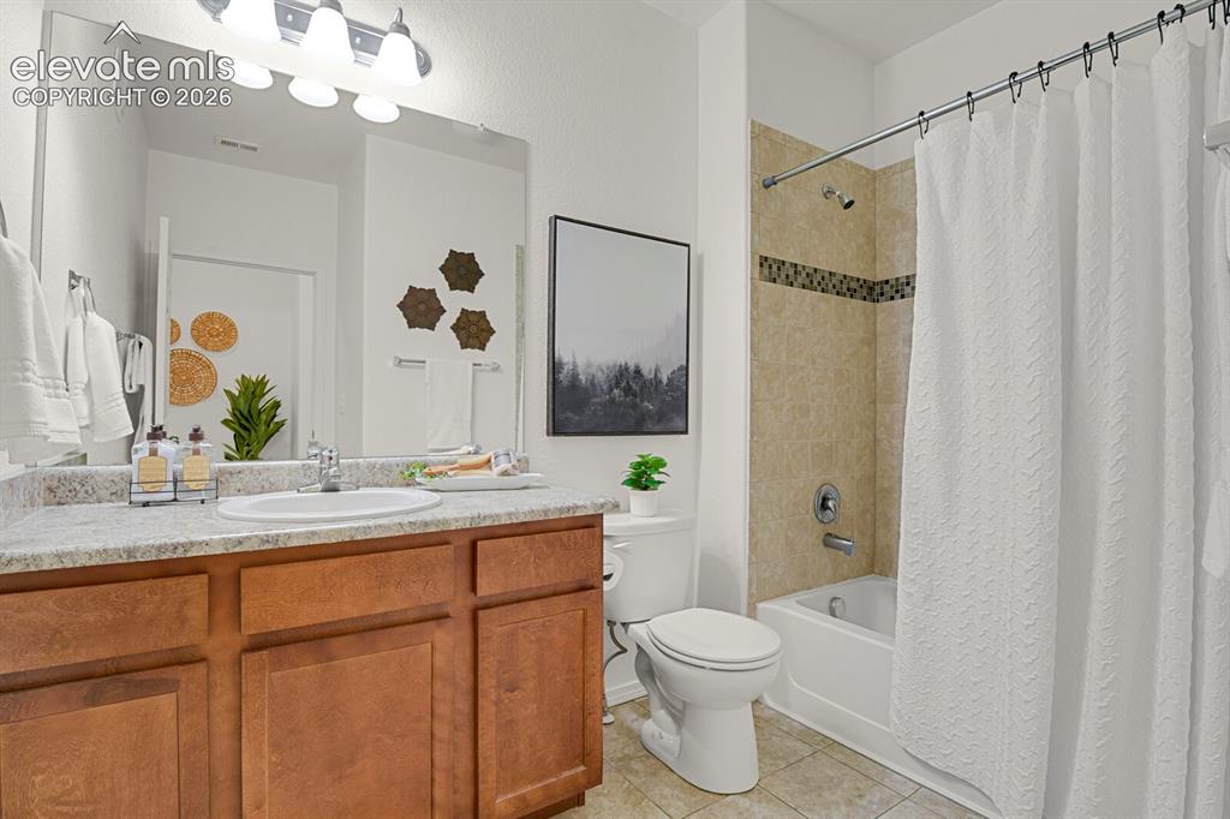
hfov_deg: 93.3
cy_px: 410
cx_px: 615
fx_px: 581
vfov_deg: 70.4
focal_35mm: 17
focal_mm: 17
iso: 250
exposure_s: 3
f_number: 8
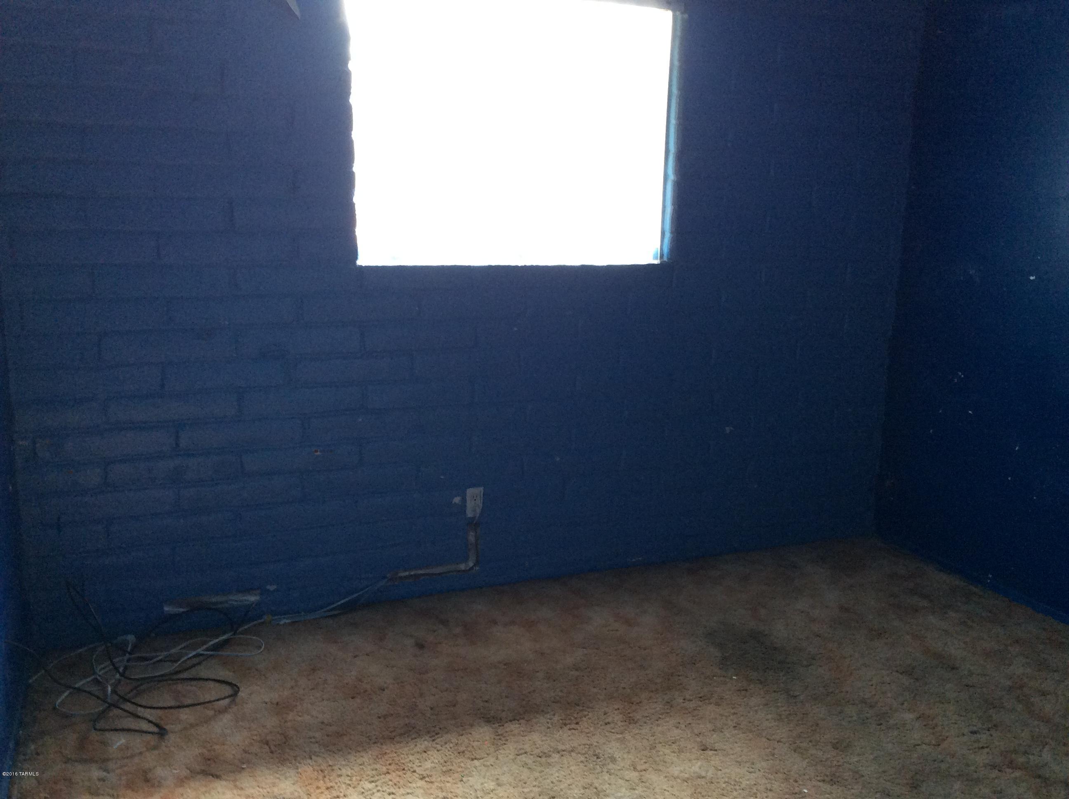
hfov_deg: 56.9
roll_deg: +0.3
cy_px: 400
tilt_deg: -13.2
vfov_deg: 44.1
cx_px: 534
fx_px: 987
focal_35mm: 32
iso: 125
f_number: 2.4
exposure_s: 1/24
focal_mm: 3.3
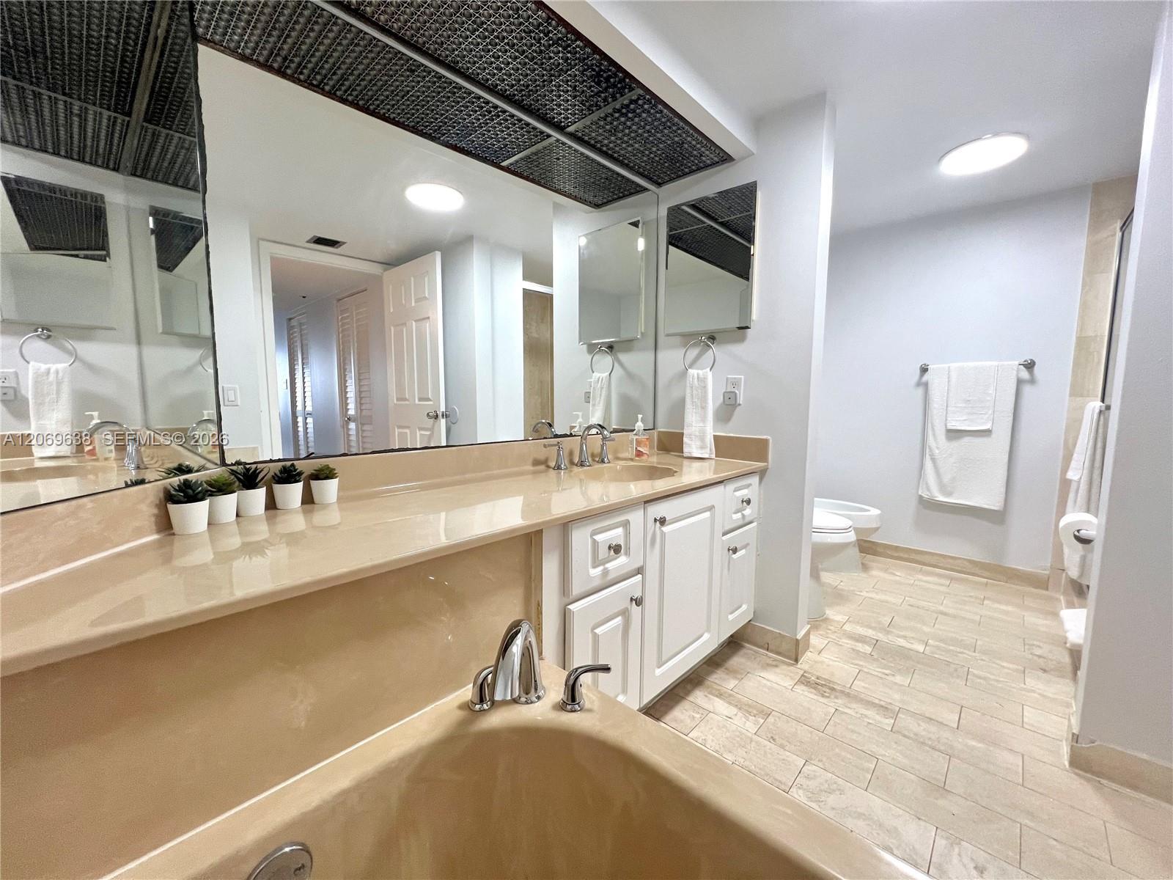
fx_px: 441
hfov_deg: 106.2
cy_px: 440
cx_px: 586
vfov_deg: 89.9
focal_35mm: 13
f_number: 1.8
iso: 125
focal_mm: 1.57
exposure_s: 1/120
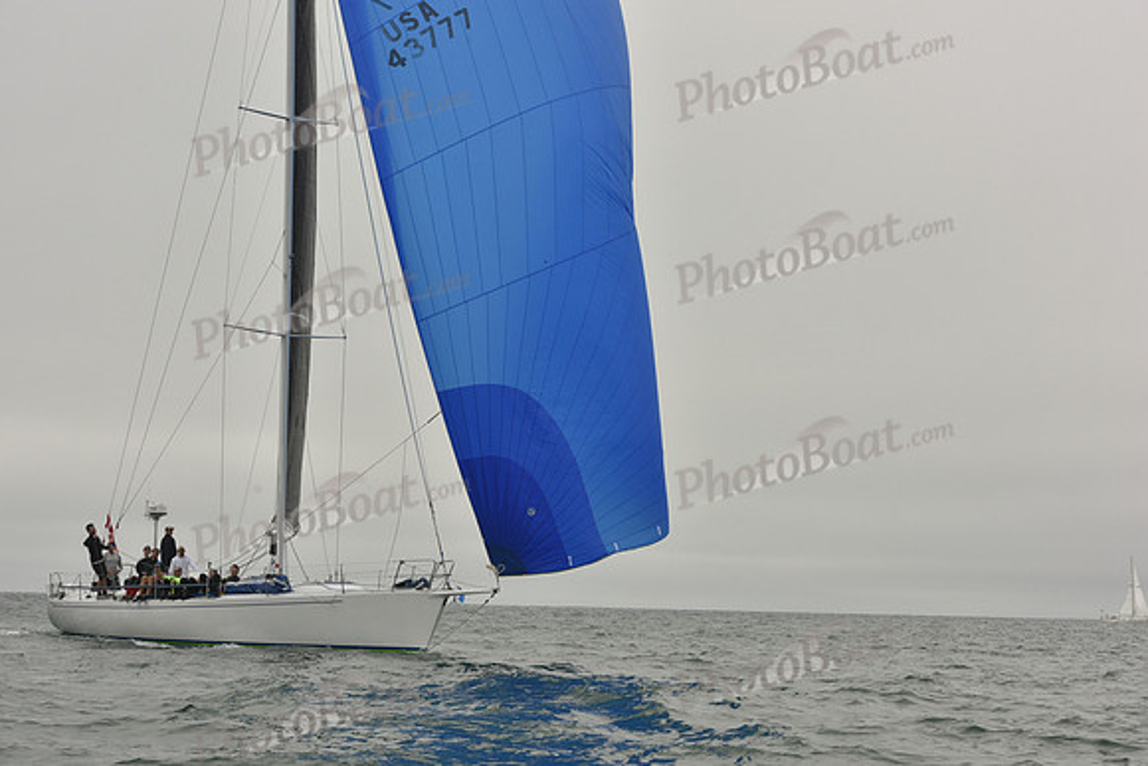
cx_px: 574
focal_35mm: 70
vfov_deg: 19.5
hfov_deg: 28.8
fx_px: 2233
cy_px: 383
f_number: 11
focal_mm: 70
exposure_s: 1/800
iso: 320
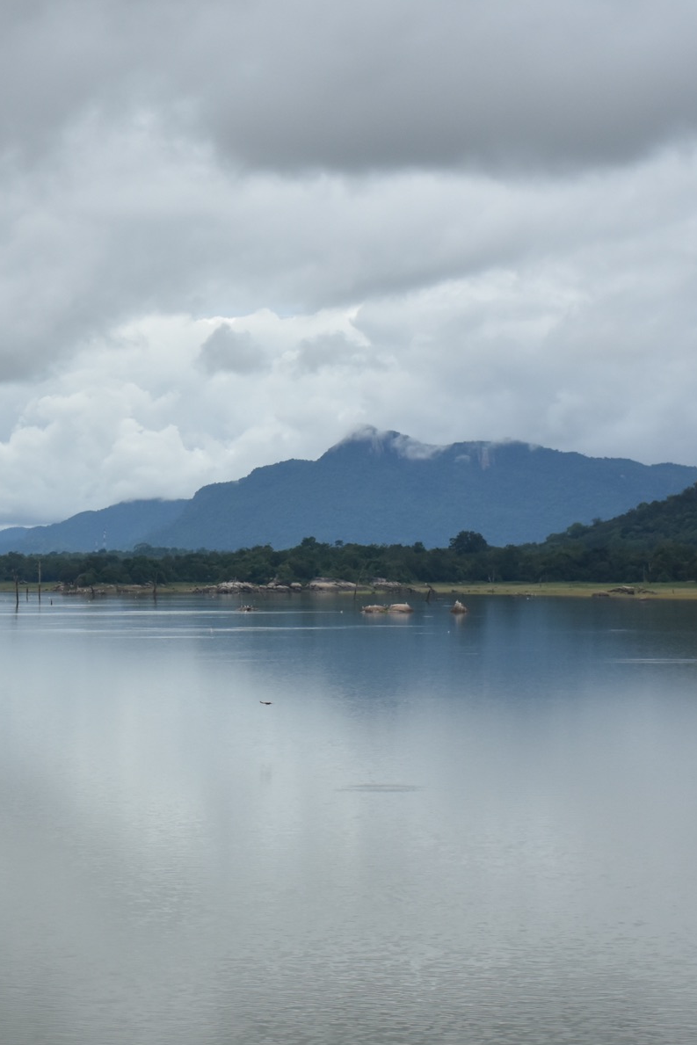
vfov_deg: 18.8
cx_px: 136
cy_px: 526
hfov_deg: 12.5
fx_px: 3164
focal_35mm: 109
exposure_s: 1/4000
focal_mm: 48
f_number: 4.5
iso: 640
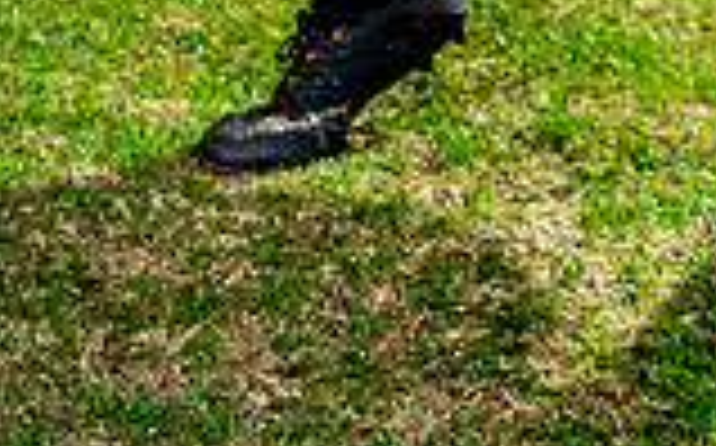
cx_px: 450
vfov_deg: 10.8
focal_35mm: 107
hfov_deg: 19.4
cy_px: -527
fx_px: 2086
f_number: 4.5
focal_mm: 37
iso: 100
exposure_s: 1/125
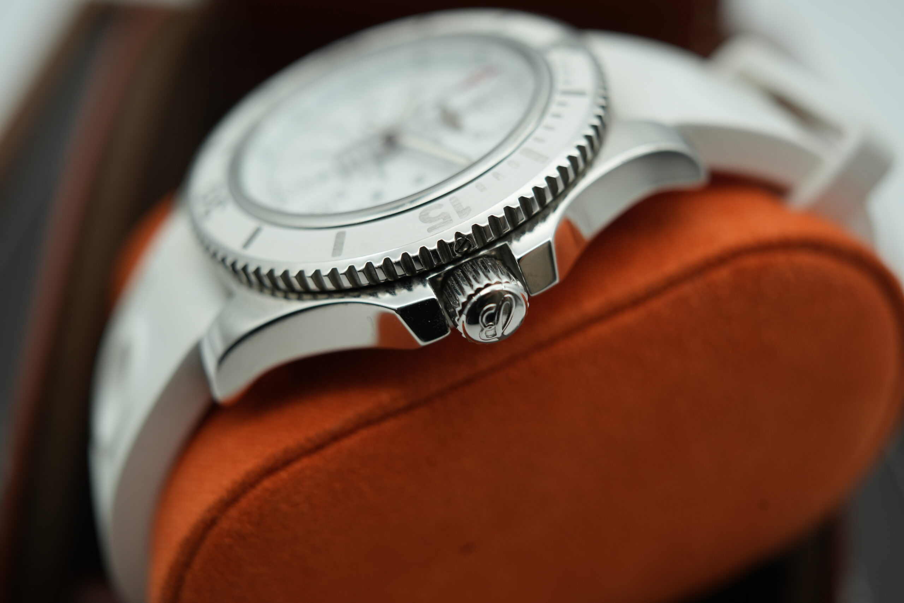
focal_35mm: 35
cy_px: 302
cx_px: 452
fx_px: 879
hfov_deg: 54.4
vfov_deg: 37.9
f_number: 5
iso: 400
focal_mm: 35
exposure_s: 1/250
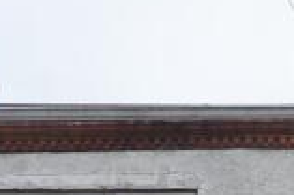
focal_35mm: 127
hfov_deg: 16.1
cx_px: 223
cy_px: 461
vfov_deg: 9.6
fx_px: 1037
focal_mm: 13
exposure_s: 1/80
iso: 400
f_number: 8
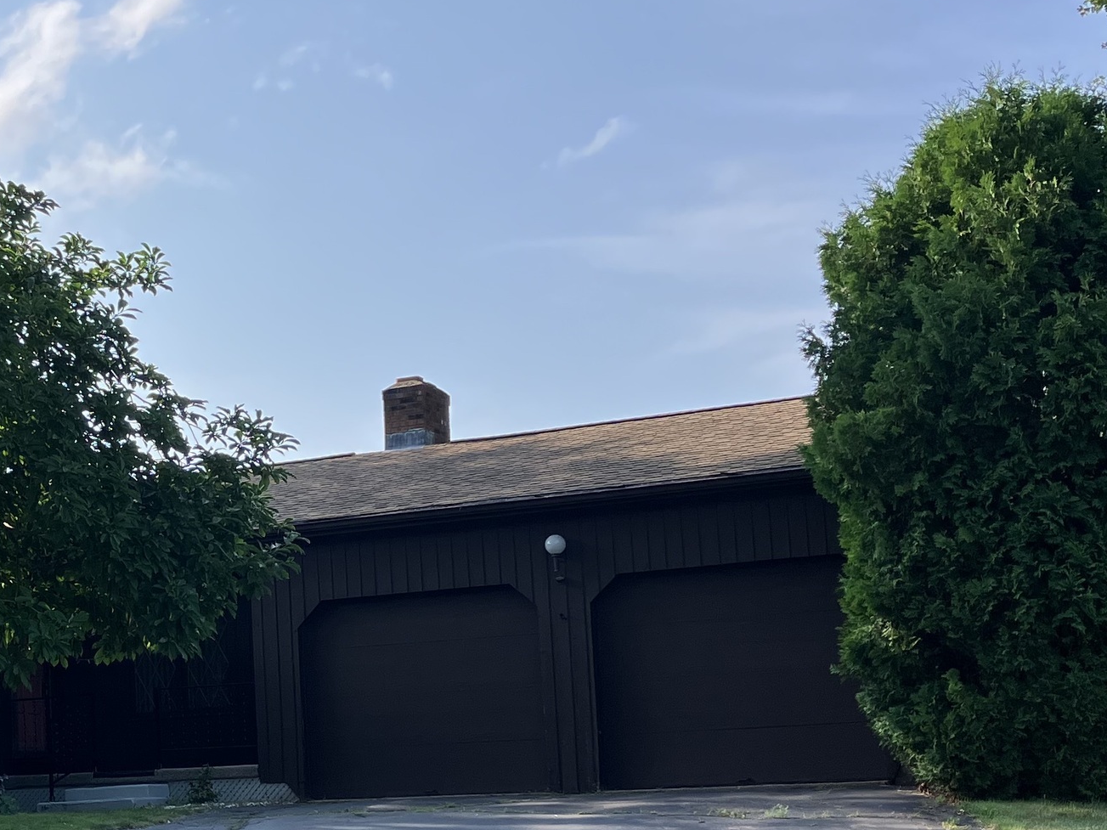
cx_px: 147
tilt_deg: +6.1
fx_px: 2110
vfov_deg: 22.0
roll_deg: +1.7
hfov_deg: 28.4
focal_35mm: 66
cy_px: 640
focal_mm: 3.99
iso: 32
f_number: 1.8
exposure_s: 1/917
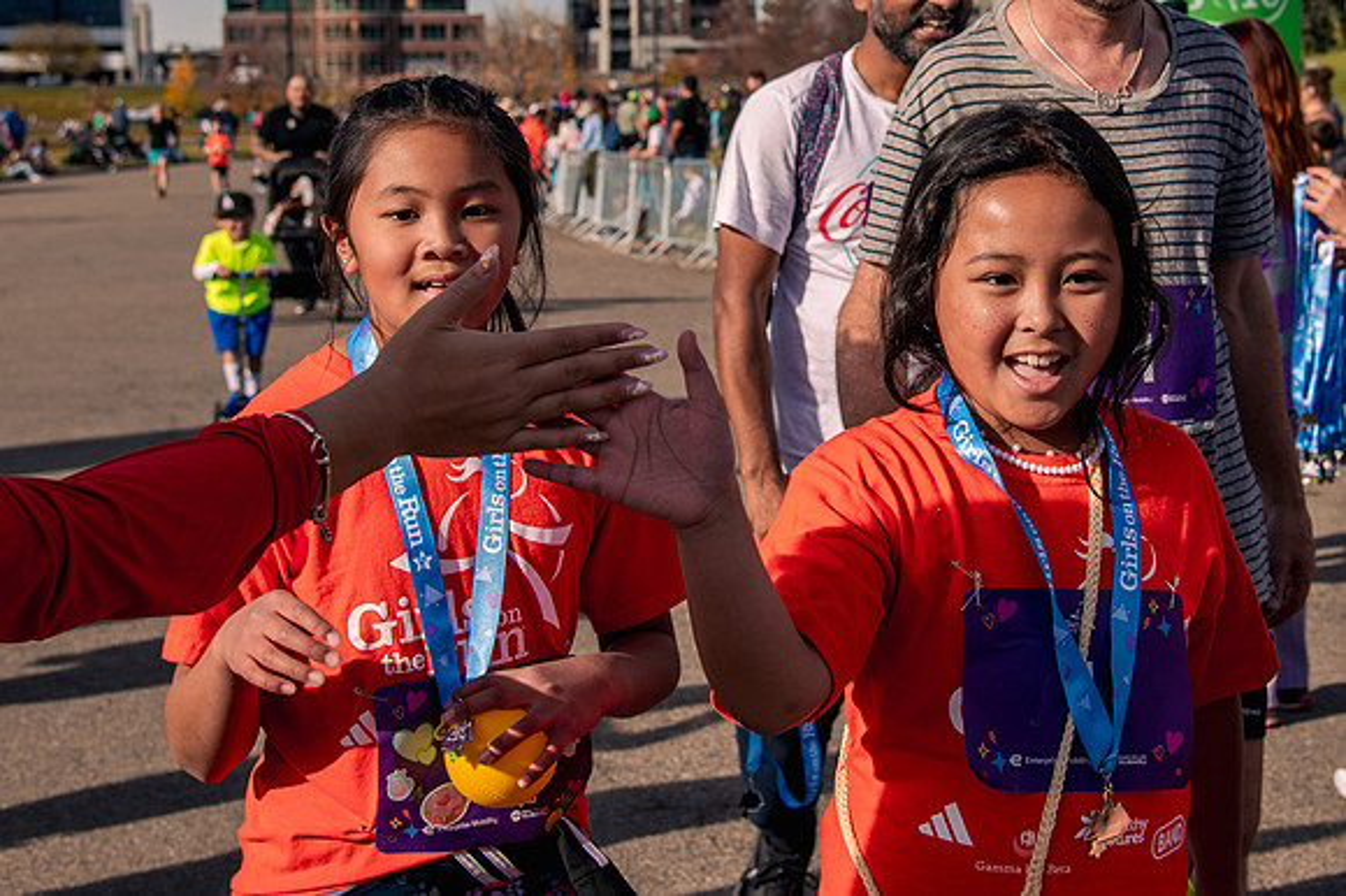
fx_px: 2750
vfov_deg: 18.3
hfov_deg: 27.4
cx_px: 881
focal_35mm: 74
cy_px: 165
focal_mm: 38
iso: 200
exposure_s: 1/800
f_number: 5.6
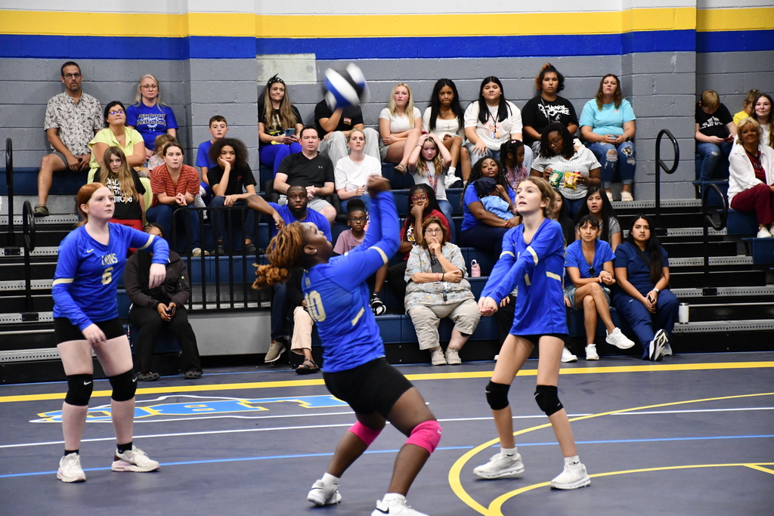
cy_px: 258
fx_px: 2408
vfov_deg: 12.2
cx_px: 387
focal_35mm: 112
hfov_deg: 18.3
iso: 3200
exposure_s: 1/125
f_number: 5
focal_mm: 75
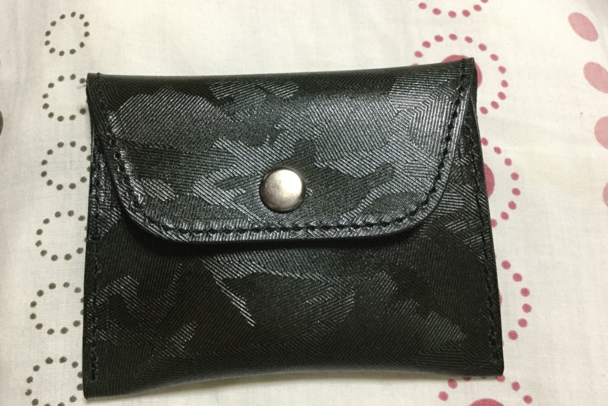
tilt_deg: -69.6
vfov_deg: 40.0
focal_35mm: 33
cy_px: 208
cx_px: 306
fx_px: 557
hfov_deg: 57.2
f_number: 2.4
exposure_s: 1/30
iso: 160
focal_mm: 3.3
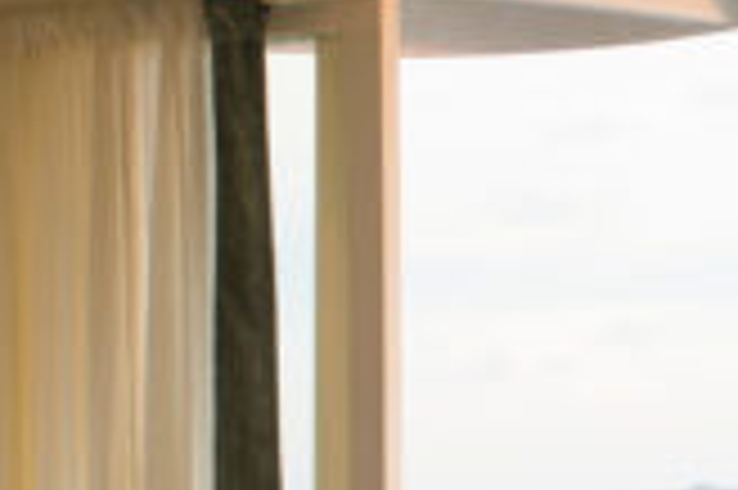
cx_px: 846
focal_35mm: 150
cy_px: 587
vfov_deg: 9.0
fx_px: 3072
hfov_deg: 13.4
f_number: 7.1
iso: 400
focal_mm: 24
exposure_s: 1/40
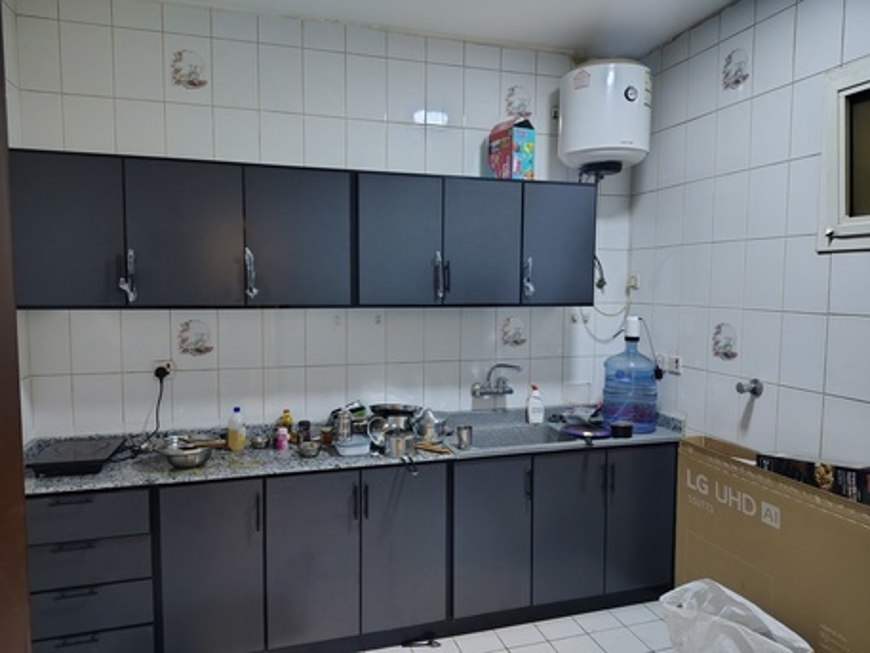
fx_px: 603
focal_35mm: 24
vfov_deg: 56.8
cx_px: 435
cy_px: 326
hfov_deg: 71.6
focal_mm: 5.56
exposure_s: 1/40
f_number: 1.8
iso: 1393
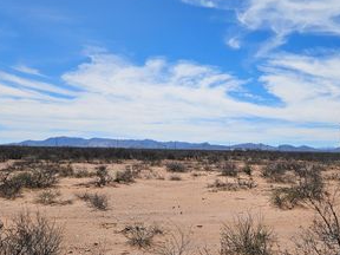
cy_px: 154
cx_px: 231
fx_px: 393
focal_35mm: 40
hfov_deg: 45.9
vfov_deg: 35.8
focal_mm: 5.4
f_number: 1.8
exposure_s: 1/4566
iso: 25
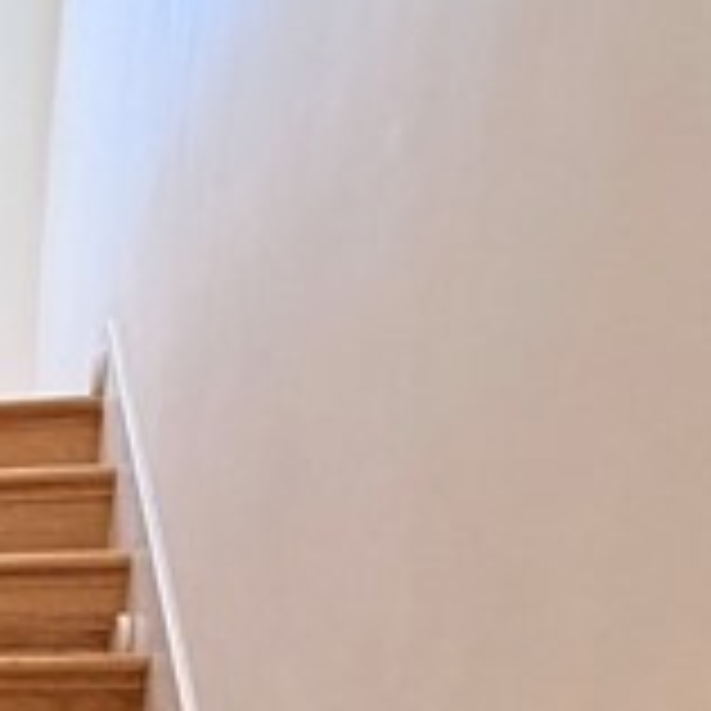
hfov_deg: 16.6
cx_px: -702
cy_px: 1215
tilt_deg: -9.5
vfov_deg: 18.0
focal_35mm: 80
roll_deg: -0.1
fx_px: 1859
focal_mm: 2.22
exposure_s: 1/120
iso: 250
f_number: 2.2
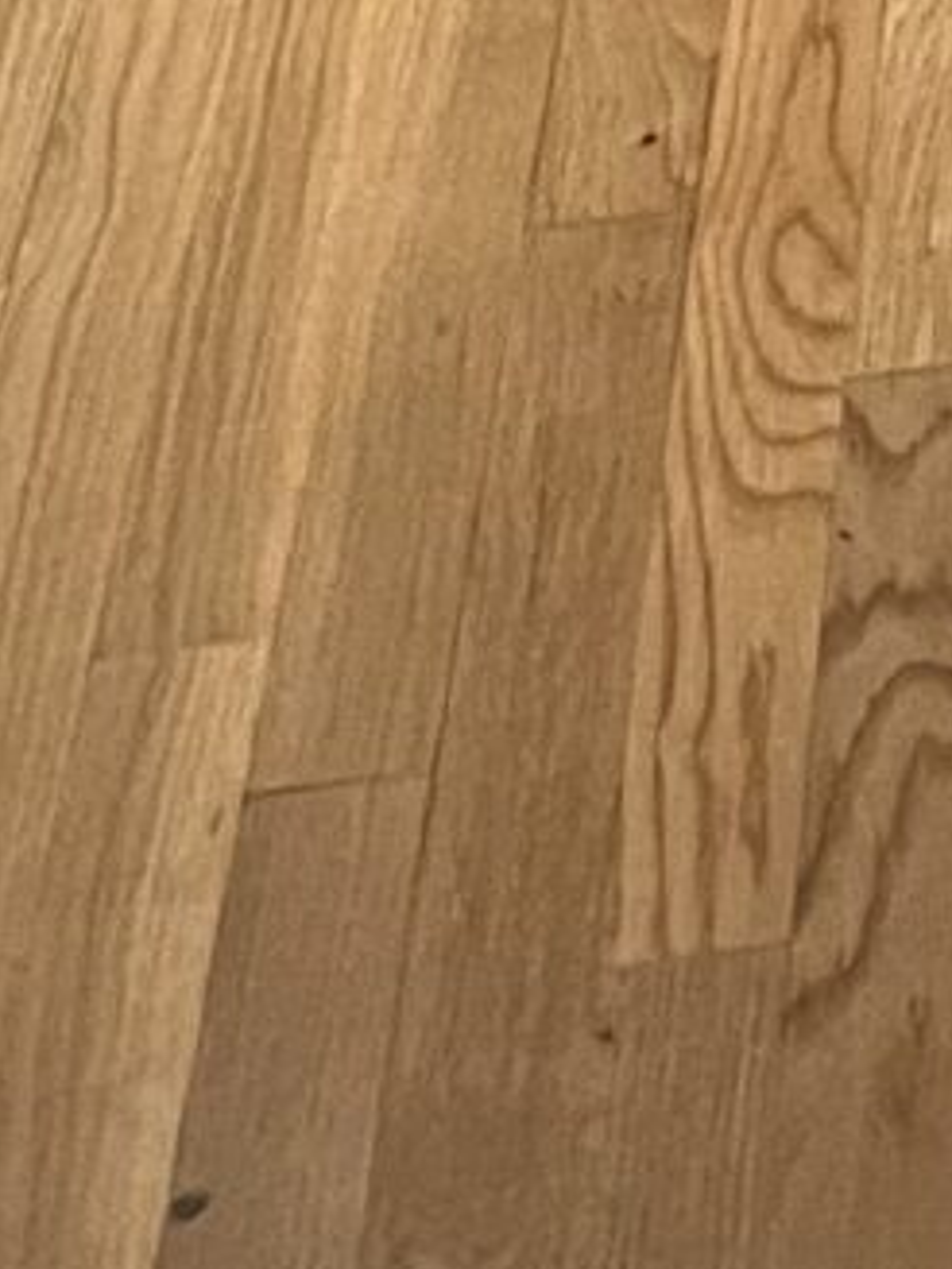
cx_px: 2841
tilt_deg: -8.6
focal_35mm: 203
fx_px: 7444
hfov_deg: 6.7
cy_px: -3532
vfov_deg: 7.4
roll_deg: +0.8
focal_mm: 5.1
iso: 200
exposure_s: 1/60
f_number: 1.6
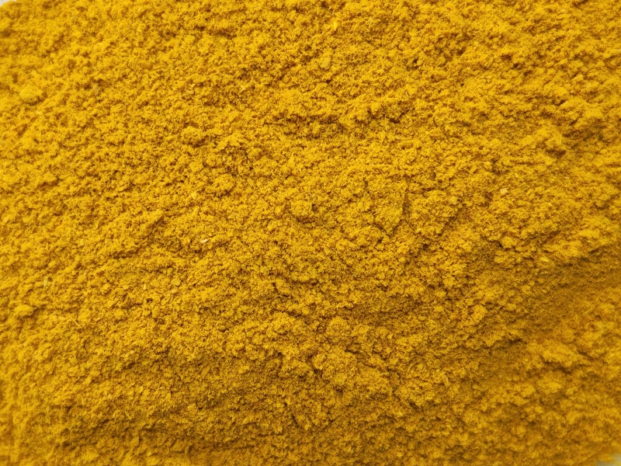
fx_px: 1220
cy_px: 233
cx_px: 310
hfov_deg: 28.6
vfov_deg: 21.6
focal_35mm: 68
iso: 1250
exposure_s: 1/50
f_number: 1.9
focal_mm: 6.12
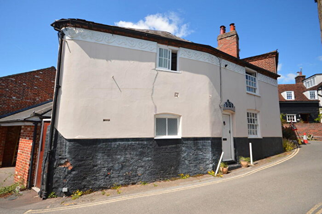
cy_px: 107
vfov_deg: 67.3
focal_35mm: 18
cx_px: 161
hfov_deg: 90.0
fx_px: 161
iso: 100
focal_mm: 12
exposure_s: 1/200
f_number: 8
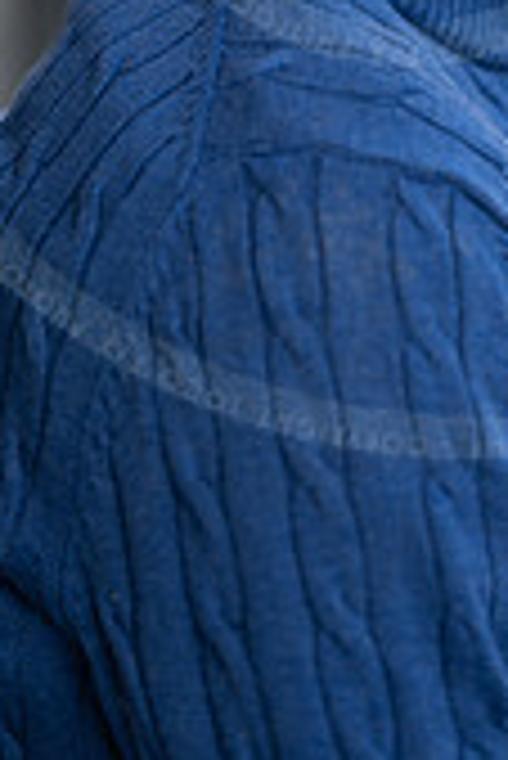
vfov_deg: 9.0
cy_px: -126
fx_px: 4774
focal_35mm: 226
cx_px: 418
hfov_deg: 6.1
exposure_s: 1/250
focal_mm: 85
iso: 100
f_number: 1.8
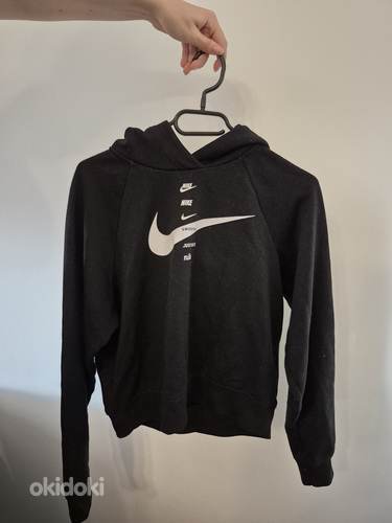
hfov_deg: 58.9
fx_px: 347
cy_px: 262
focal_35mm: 23
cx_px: 196
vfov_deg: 73.9
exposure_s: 1/50
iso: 1600
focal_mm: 5.4
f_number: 1.8
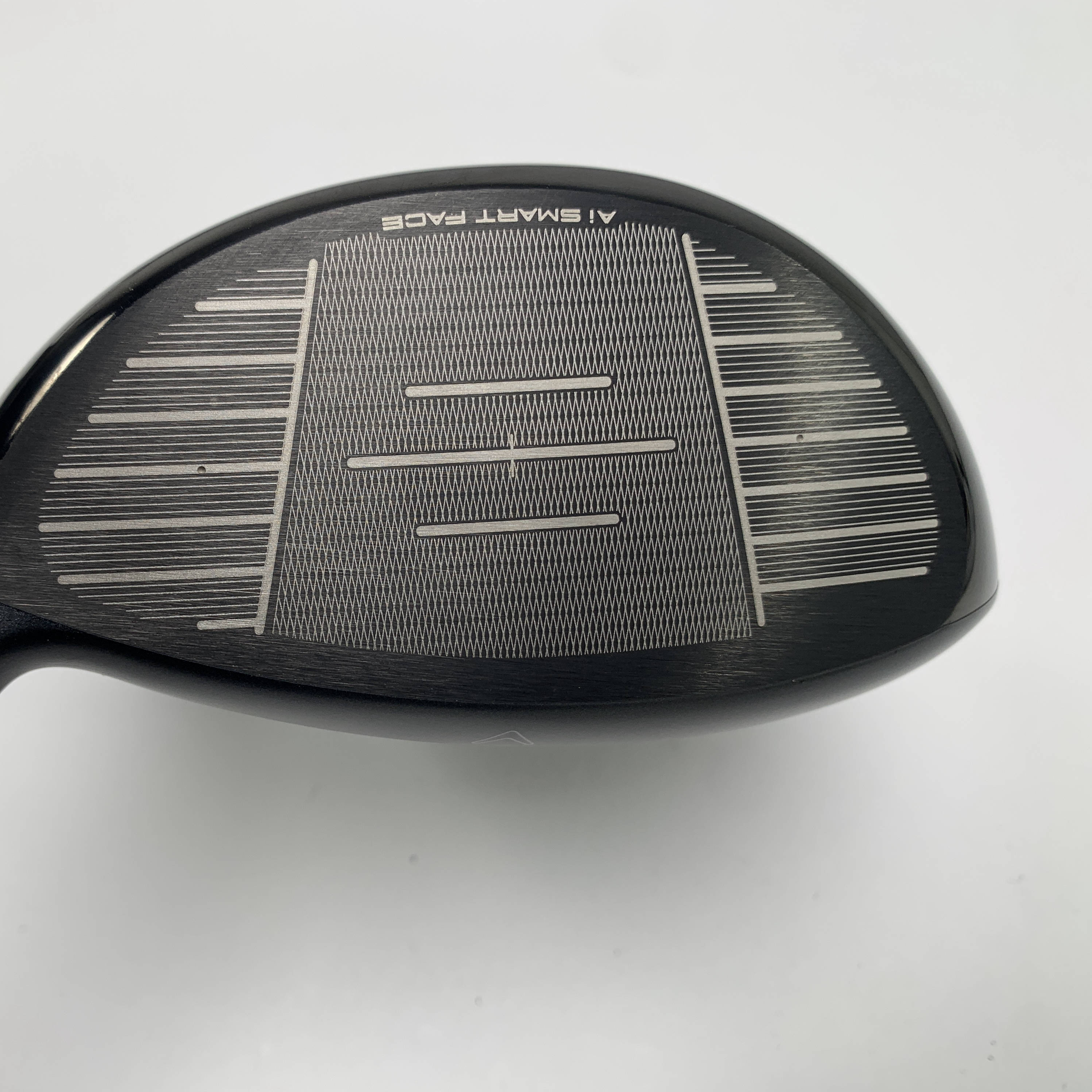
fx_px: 1106
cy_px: 543
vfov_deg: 52.5
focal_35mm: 31
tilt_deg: -60.5
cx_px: 394
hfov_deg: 51.8
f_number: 1.8
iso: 25
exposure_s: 1/192
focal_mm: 4.25
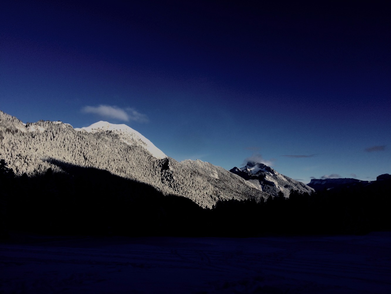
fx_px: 328
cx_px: 196
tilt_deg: +5.9
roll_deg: -0.3
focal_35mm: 29
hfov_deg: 61.7
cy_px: 147
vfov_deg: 48.2
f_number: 2.2
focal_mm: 4.15
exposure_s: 1/1786
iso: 32
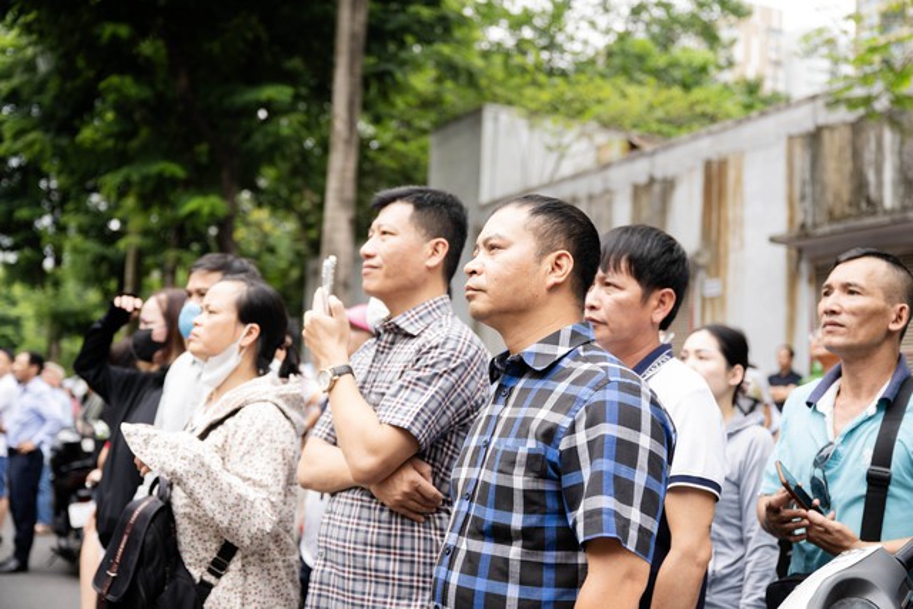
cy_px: 304
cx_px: 456
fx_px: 1040
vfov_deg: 32.6
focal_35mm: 41
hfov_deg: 47.4
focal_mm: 41
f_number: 3.2
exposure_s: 1/500
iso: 200
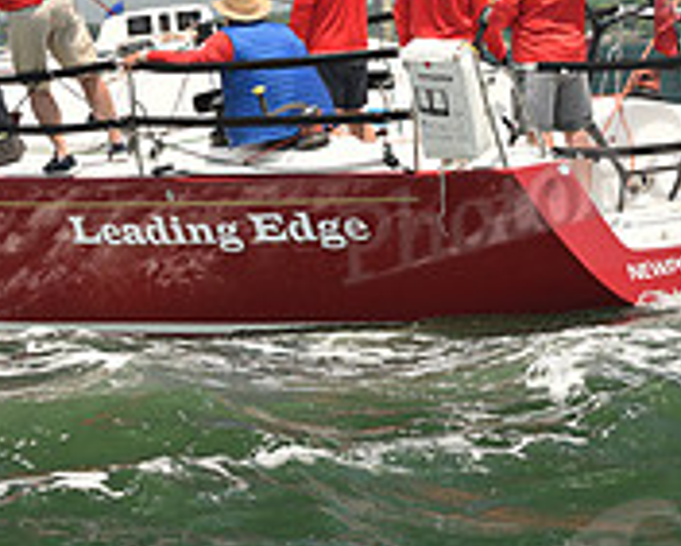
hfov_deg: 8.9
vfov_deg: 7.1
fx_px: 4356
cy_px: 37
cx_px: 139
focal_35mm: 216
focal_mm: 70
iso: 250
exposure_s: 1/640
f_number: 4.5
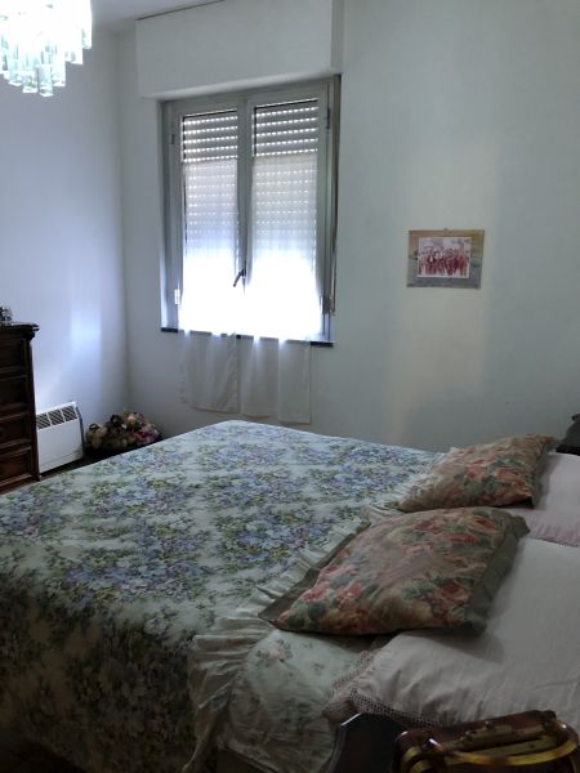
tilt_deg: -11.2
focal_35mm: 28
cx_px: 290
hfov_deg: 49.7
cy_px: 386
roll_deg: +1.3
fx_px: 626
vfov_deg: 63.4
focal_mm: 3.99
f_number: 1.8
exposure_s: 1/17
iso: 100
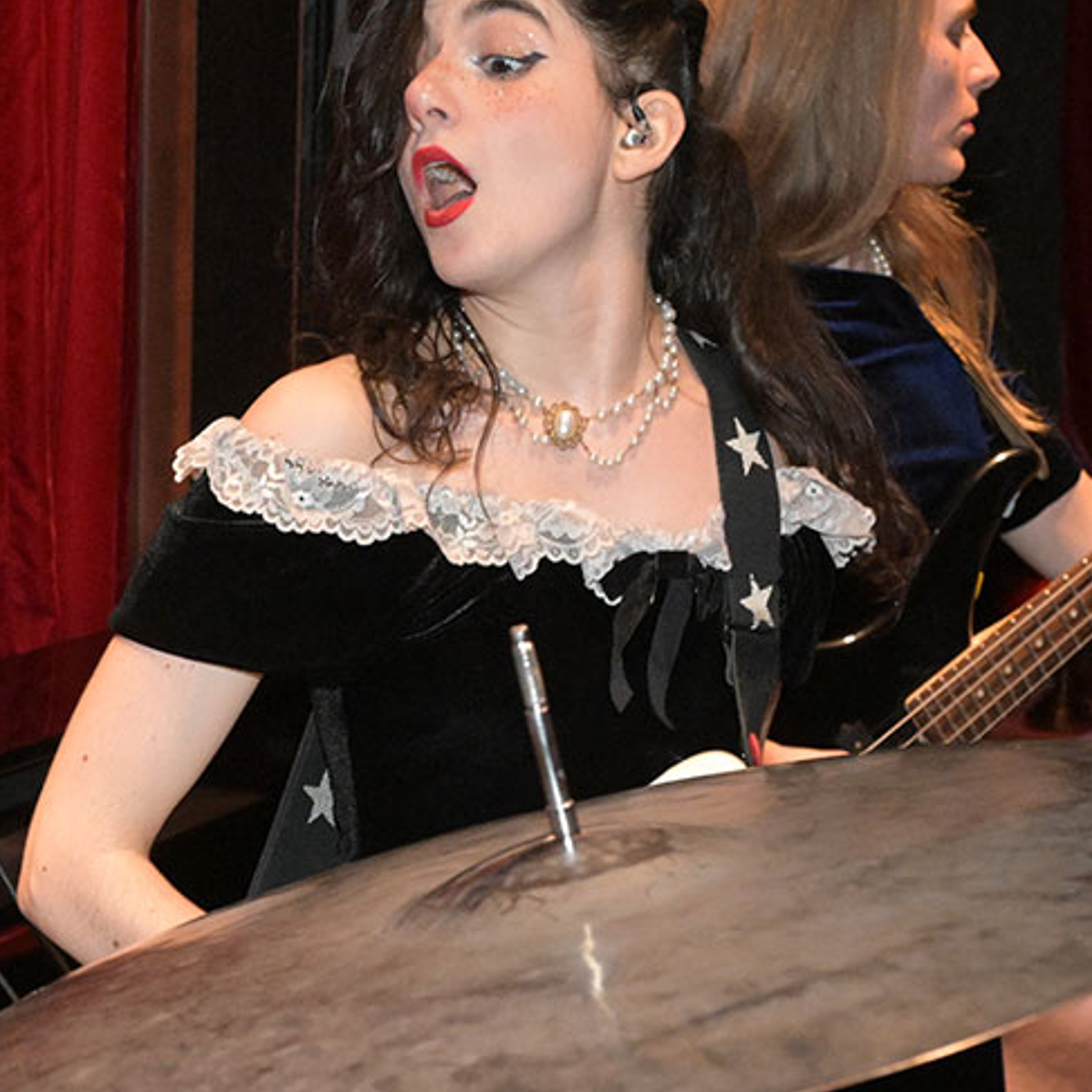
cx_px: 581
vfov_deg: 30.7
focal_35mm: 55
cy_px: 774
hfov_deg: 31.1
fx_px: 1963
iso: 6400
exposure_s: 1/200
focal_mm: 35
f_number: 8
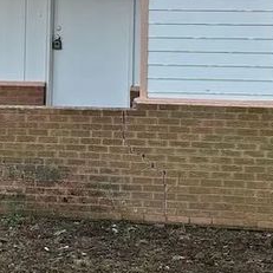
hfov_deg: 18.5
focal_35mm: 94
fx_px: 839
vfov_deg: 18.1
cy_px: 5
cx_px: 149
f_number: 1.78
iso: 80
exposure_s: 1/495
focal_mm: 6.76
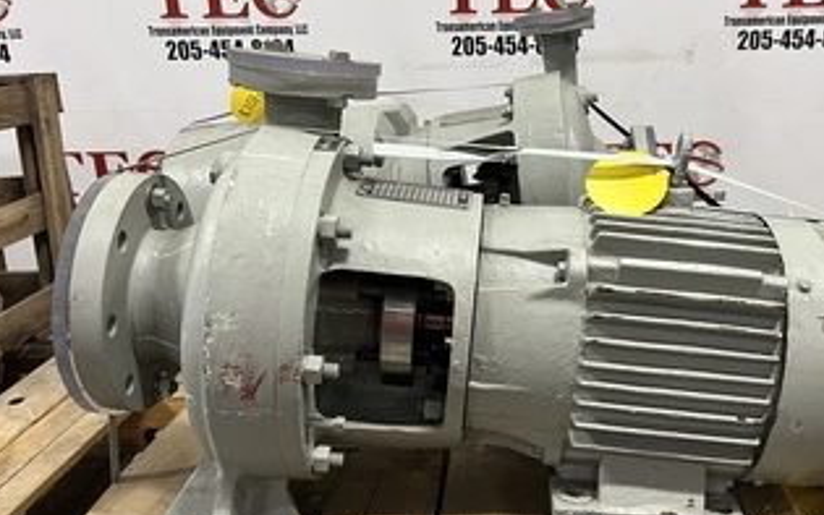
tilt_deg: -20.2
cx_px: 510
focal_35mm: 35
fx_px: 786
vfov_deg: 36.1
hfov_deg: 54.7
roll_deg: +1.7
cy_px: 316
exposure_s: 1/60
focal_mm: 5.7
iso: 200
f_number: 1.5
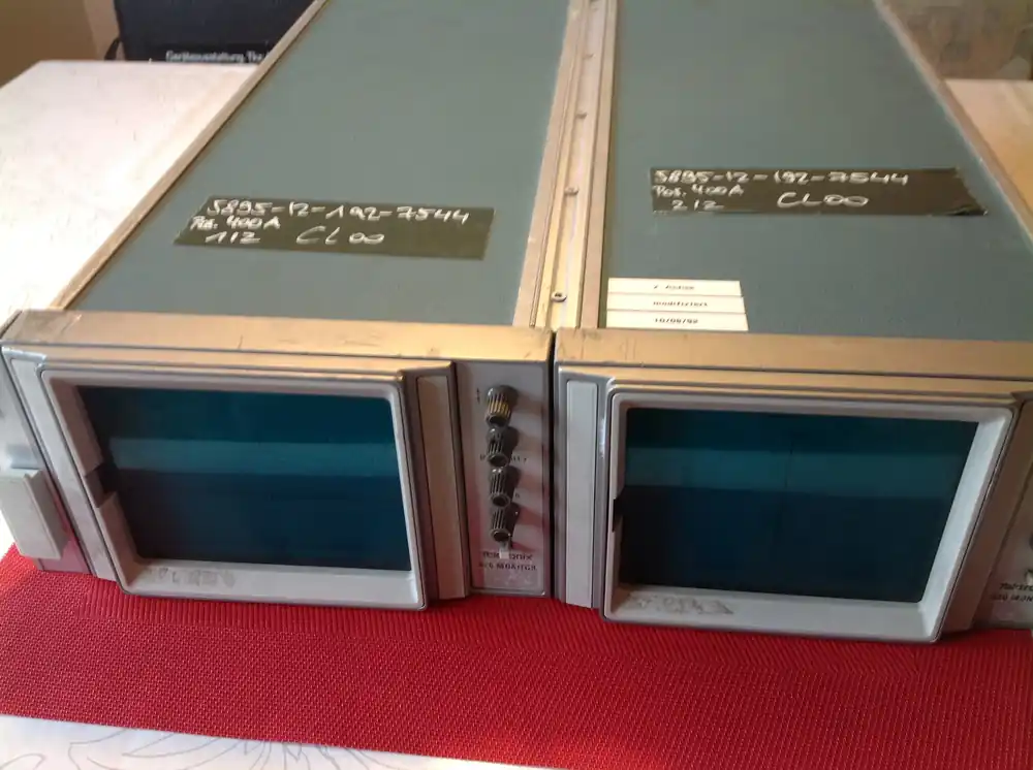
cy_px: 385
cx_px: 516
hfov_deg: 52.7
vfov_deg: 40.6
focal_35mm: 35
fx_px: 1042
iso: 80
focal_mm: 4.28
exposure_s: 1/15
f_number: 2.4
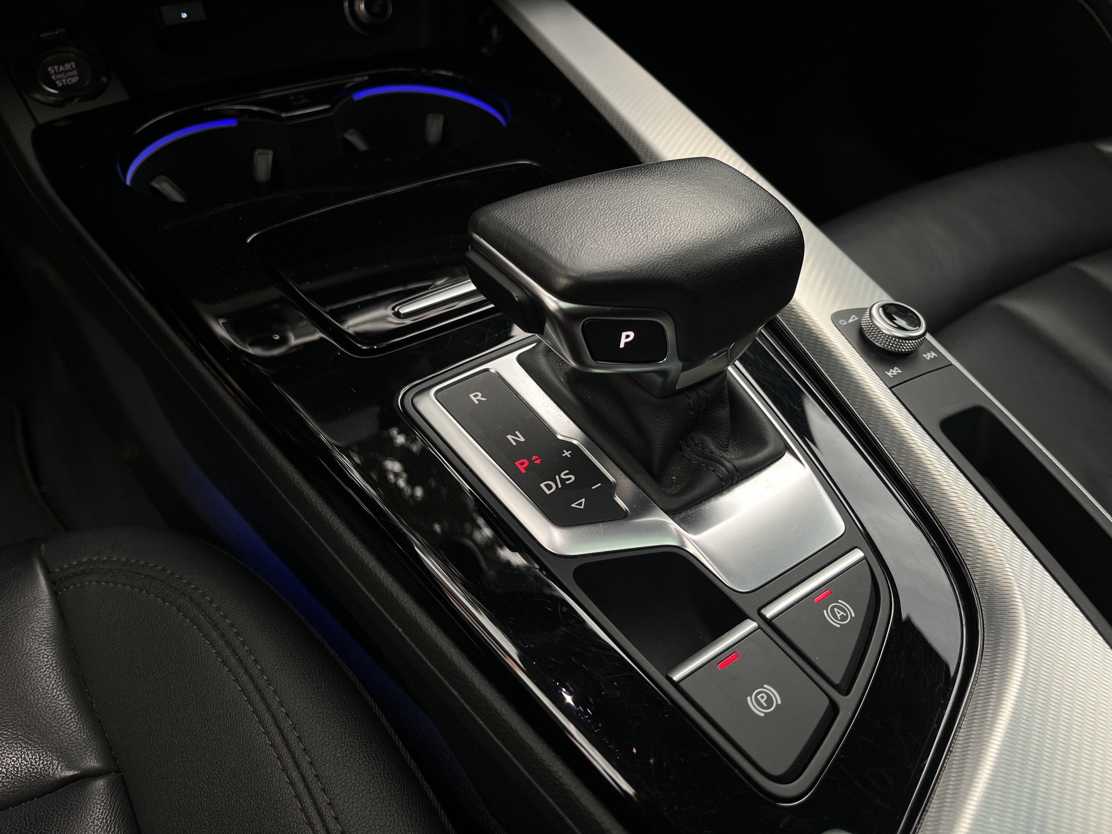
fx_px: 835
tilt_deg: -38.9
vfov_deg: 53.1
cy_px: 417
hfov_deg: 67.3
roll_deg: -2.5
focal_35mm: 26
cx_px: 556
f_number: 1.6
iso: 64
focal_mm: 5.1
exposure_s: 1/122
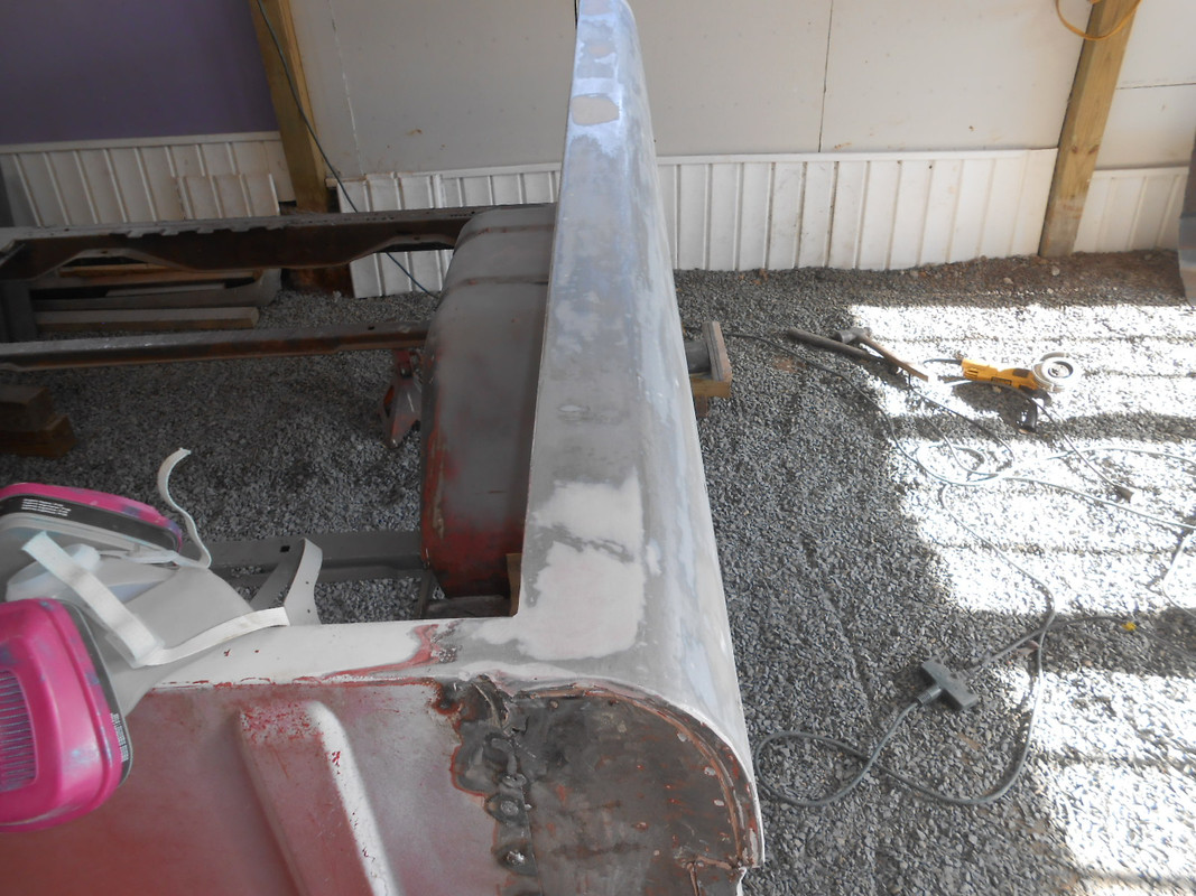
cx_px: 598
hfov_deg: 67.3
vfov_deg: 53.1
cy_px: 448
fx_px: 898
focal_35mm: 26
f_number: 3.5
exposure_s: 1/40
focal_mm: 4.6
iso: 80
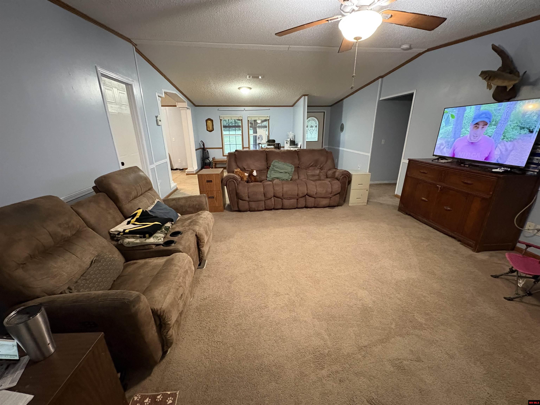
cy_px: 202
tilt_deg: -17.9
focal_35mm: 14
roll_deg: +1.7
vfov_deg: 85.7
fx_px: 218
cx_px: 270
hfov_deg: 102.1
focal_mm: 2.22
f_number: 2.2
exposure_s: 1/40
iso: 1000
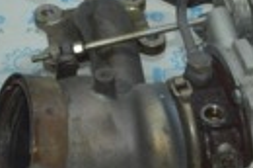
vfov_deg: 10.2
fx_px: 932
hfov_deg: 15.4
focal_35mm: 133
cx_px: 53
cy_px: 40
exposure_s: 1/40
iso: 2500
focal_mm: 18
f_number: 22
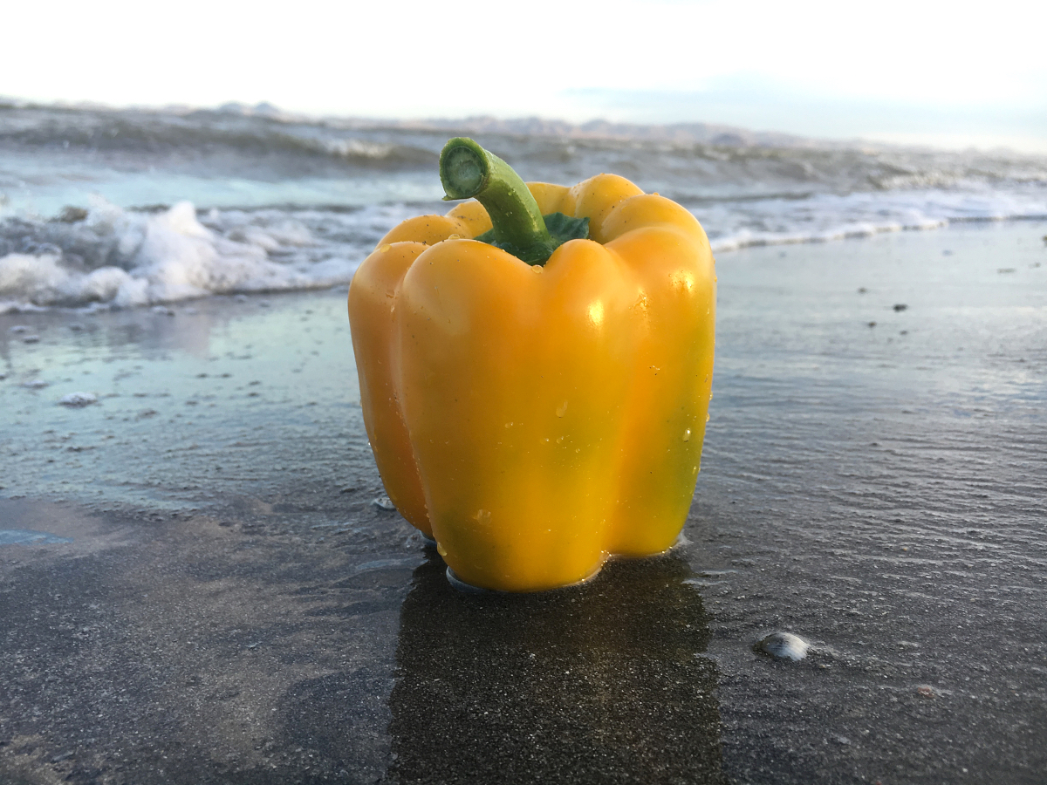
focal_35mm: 29
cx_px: 524
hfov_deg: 61.7
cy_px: 392
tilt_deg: -16.1
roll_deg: -1.9
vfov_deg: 48.2
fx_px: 877
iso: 25
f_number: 2.2
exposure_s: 1/142
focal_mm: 4.15
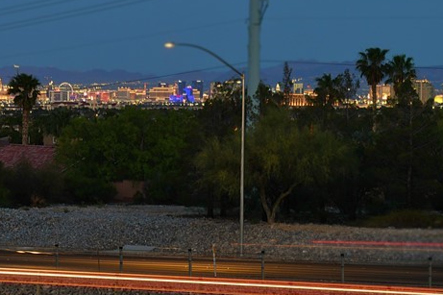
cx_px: -41
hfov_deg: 12.3
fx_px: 2030
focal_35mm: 165
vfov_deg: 8.3
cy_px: 105
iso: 320
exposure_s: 1.6
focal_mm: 70
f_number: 18
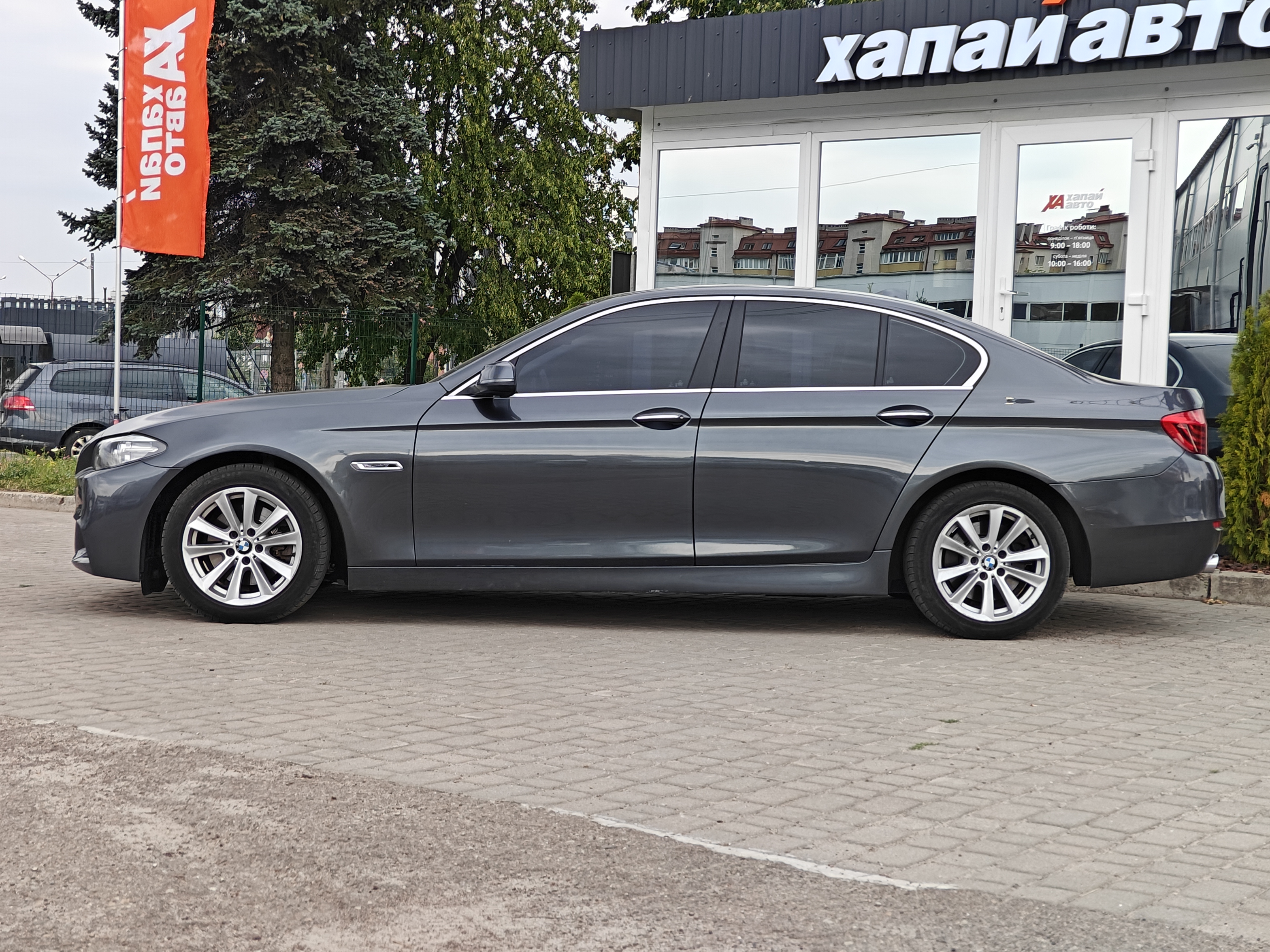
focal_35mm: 47
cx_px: 635
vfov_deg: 30.9
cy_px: 476
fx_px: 1724
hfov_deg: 40.4
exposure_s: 1/380
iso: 50
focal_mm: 7.08
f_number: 2
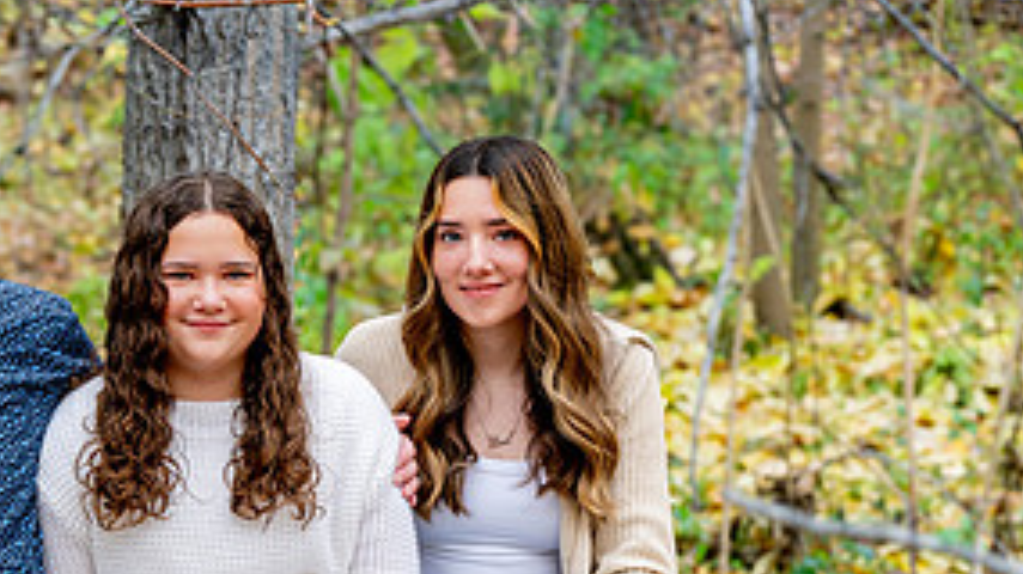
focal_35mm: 130
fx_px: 3525
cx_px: 83
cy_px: 632
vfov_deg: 9.2
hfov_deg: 16.3
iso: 250
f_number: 4
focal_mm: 50
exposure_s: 1/250
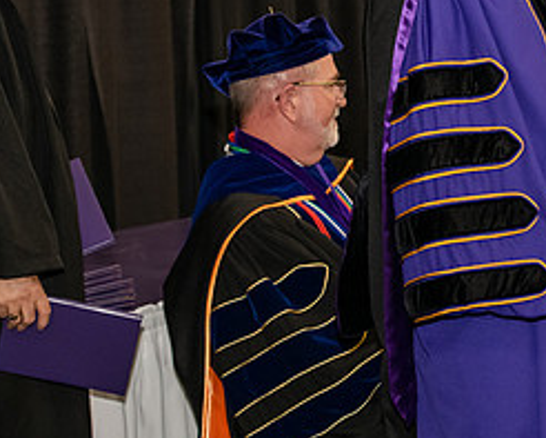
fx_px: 2506
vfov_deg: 9.9
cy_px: 66
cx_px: 502
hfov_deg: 12.3
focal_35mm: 155
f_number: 5
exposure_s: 1/200
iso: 2500
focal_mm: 70
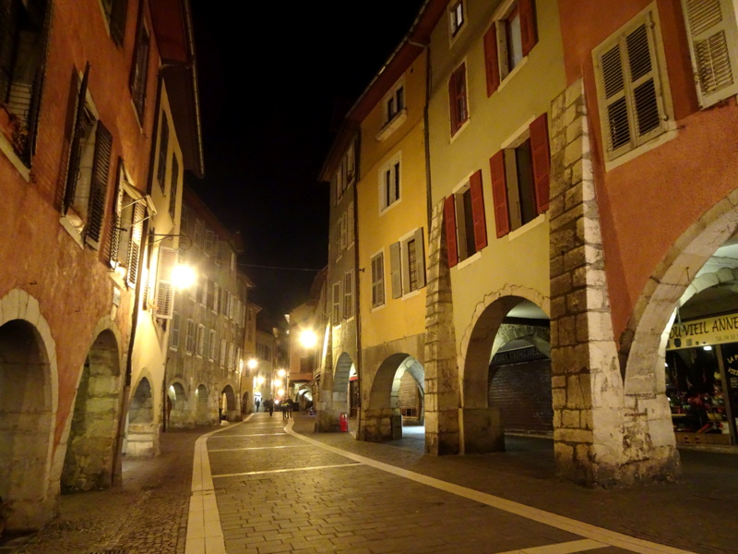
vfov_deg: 56.8
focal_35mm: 24
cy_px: 277
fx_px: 512
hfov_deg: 71.6
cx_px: 369
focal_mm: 4.1
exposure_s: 1/8
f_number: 3.5
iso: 800
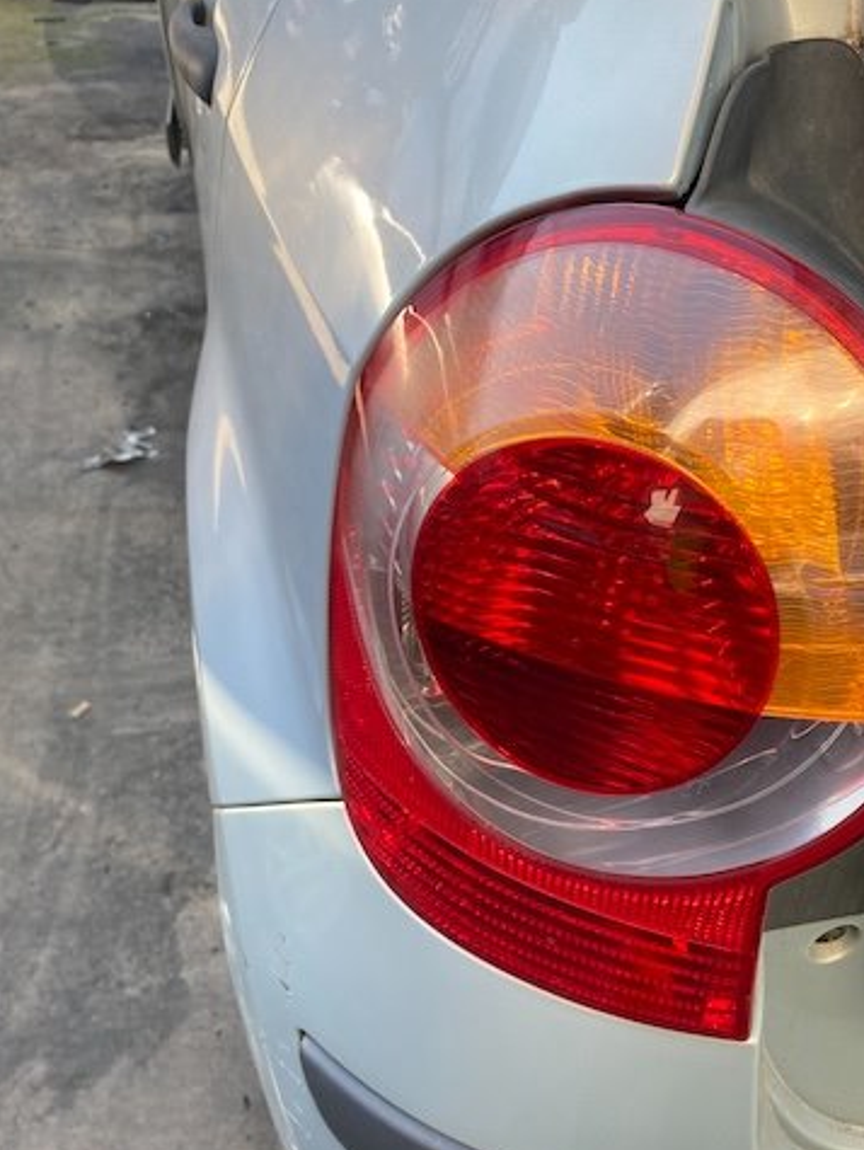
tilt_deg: -42.3
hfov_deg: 40.6
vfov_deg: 52.3
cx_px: 518
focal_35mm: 35
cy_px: 680
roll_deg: -2.5
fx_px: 1163
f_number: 1.8
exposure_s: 1/208
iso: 32
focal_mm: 4.25
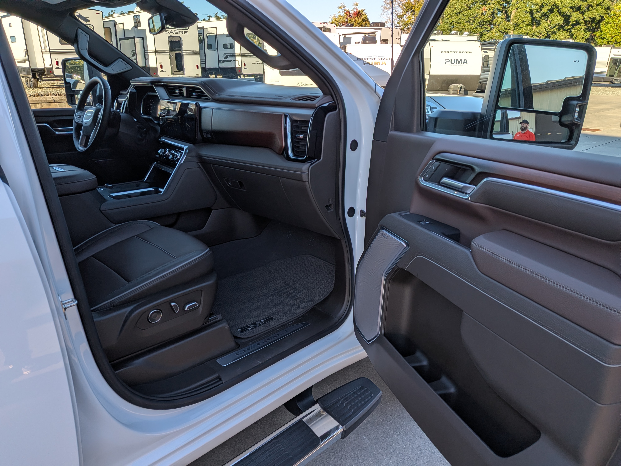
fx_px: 431
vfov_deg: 56.8
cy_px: 233
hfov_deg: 71.6
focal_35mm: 24
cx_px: 310
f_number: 1.7
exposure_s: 1/528
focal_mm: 4.53
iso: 32
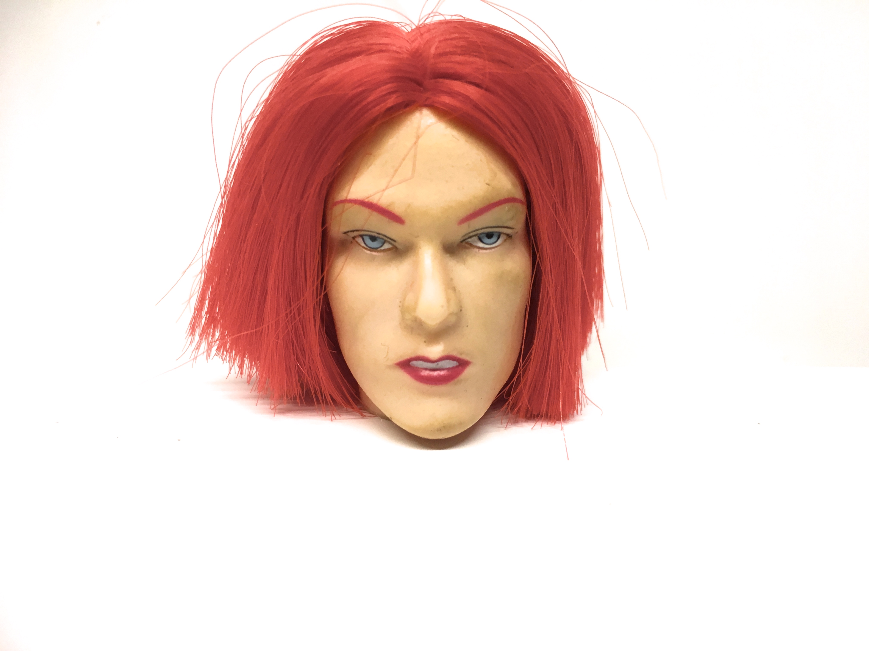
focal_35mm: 29
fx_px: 728
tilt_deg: -10.9
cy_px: 326
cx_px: 434
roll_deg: -1.5
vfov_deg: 48.2
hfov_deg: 61.7
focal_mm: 4.15
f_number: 2.2
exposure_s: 1/33
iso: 100
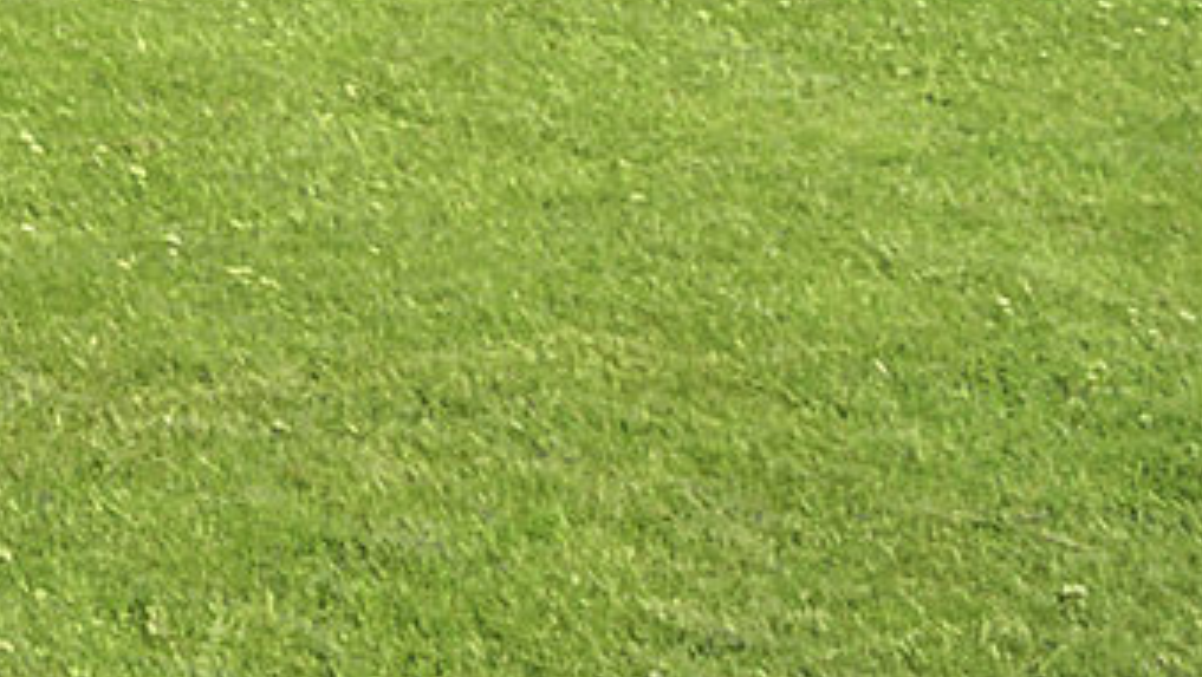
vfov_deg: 16.3
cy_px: -606
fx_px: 1913
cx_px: -1643
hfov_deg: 15.4
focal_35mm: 60
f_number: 22
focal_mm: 12
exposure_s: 1/100
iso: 400
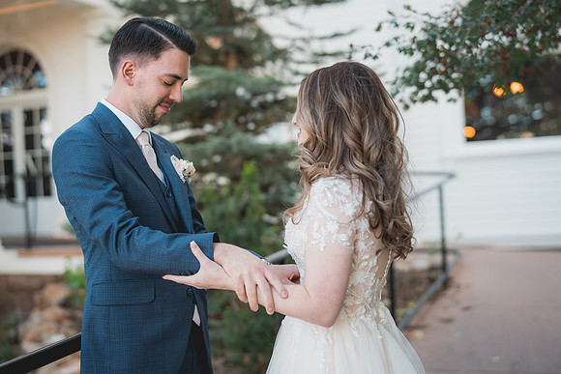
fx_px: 848
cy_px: 187
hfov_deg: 36.6
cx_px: 280
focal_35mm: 54
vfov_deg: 24.9
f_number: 1.8
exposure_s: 1/800
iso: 400
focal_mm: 50
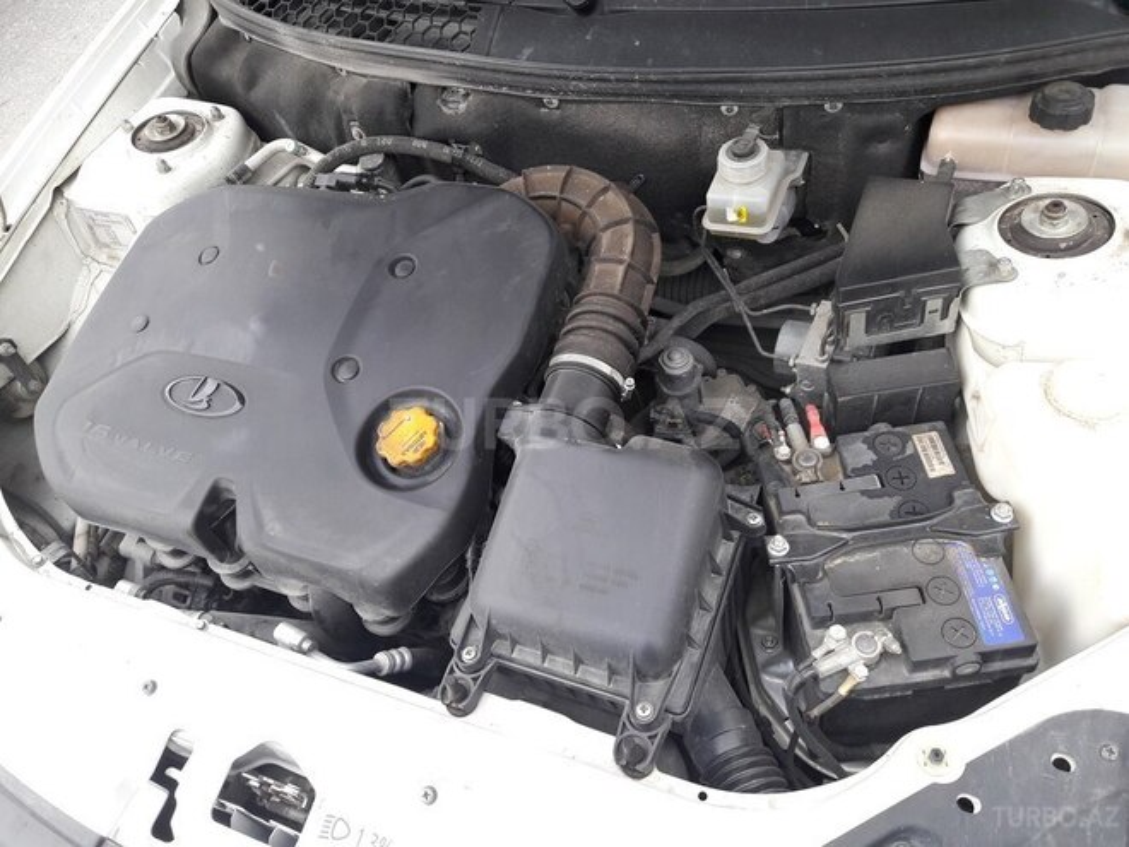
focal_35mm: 28
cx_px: 564
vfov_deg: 49.7
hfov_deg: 63.4
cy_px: 424
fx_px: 913
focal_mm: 3.7
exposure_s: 1/33
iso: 64
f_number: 1.9
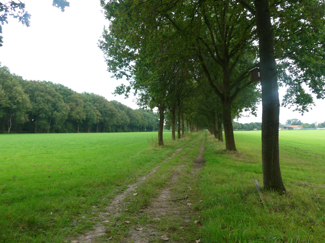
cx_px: 162
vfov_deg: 53.1
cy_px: 122
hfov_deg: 67.3
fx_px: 244
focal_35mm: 26
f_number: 3.2
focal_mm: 4.5
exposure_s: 1/125
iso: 100
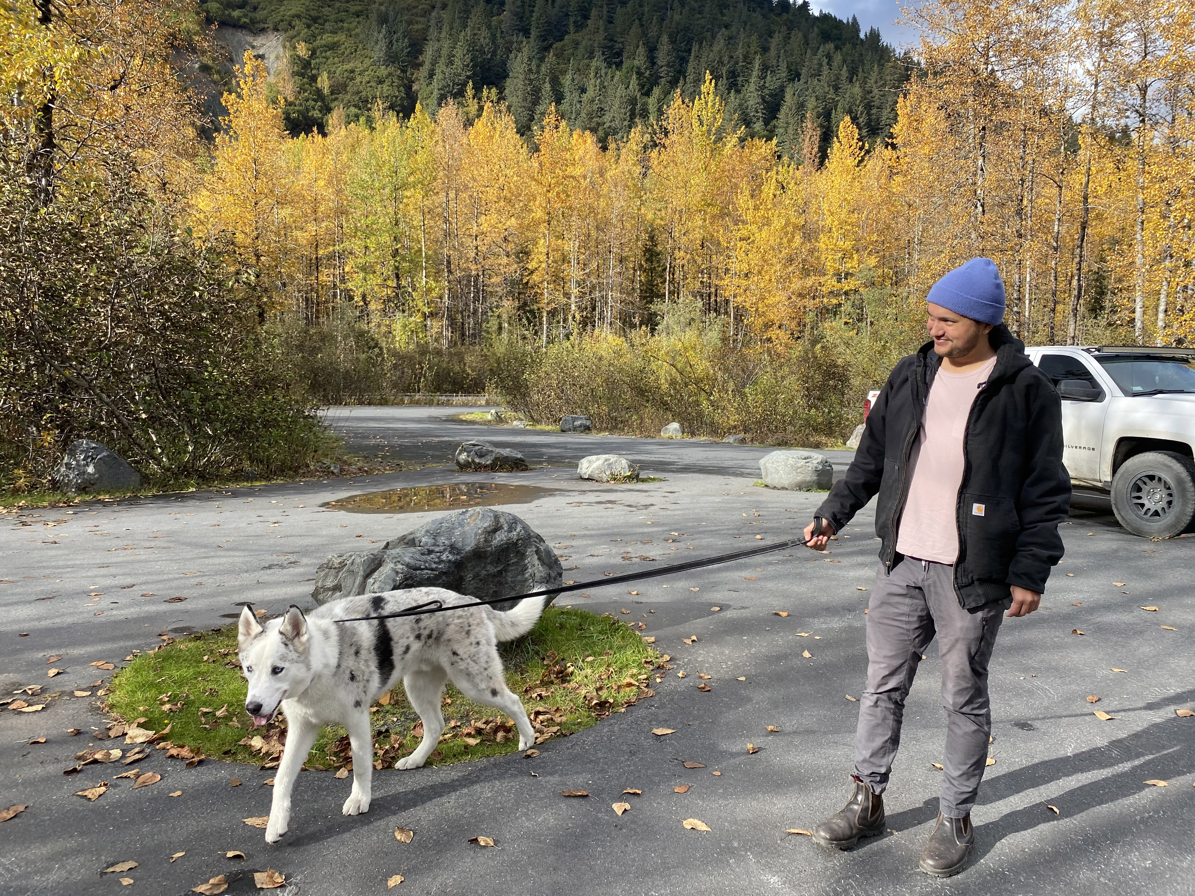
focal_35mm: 26
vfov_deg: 53.1
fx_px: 898
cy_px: 448
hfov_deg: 67.3
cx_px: 598
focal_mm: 4.25
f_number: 1.8
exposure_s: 1/927
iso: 32
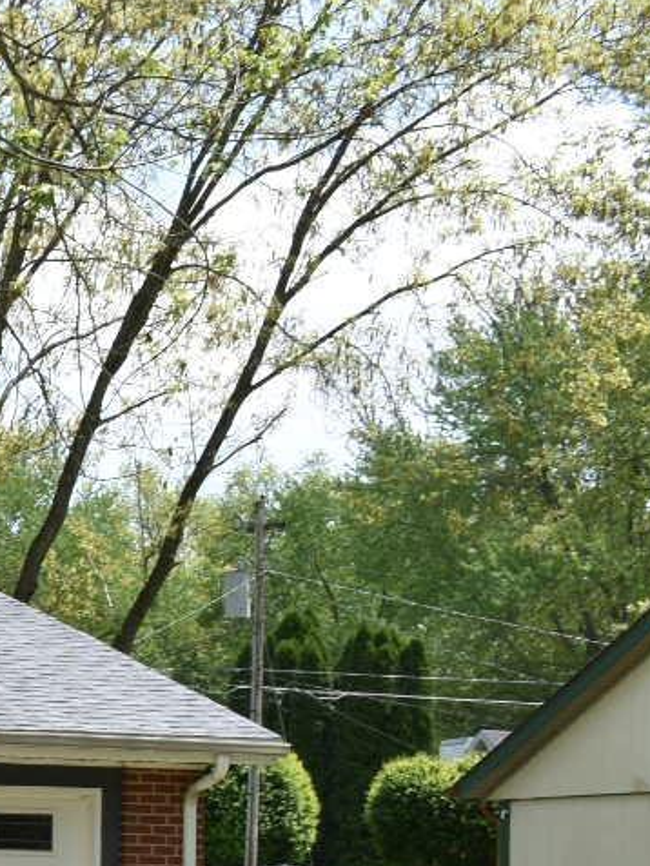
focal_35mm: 113
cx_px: -761
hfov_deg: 11.5
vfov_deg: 17.2
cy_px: 819
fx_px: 2819
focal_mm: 23
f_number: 8
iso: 140
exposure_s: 1/250
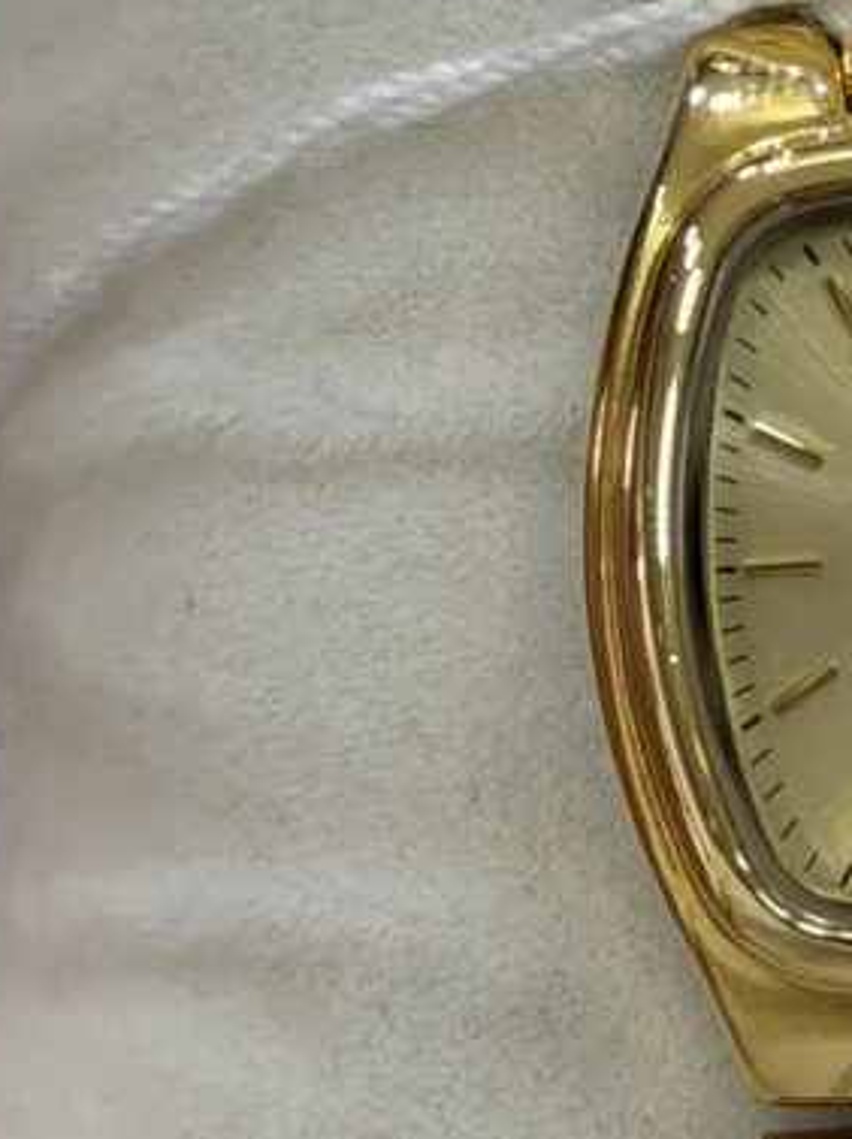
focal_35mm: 136
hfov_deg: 10.8
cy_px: 597
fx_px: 4471
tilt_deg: -60.3
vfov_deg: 14.5
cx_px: 925
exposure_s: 1/570
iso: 80
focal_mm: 6.76
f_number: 1.78
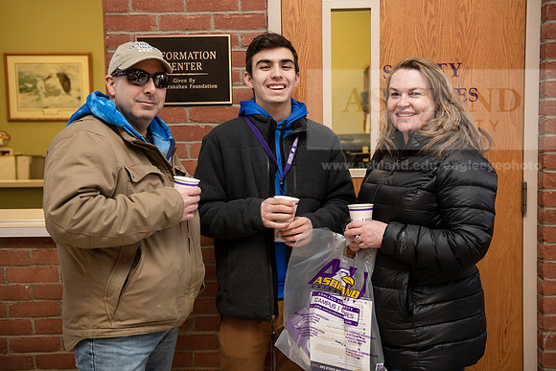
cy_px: 186
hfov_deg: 43.6
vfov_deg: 29.9
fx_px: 695
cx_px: 278
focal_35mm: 45
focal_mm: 45
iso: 1250
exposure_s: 1/200
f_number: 3.5
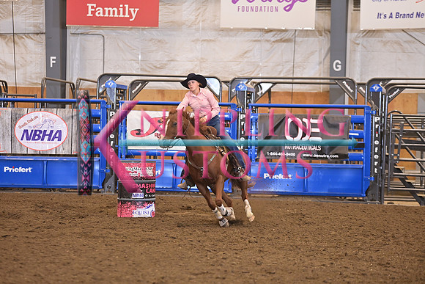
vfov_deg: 7.9
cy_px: 142
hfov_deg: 11.7
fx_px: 2066
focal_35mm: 175
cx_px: 212
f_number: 3.5
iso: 1600
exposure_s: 1/250
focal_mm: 175
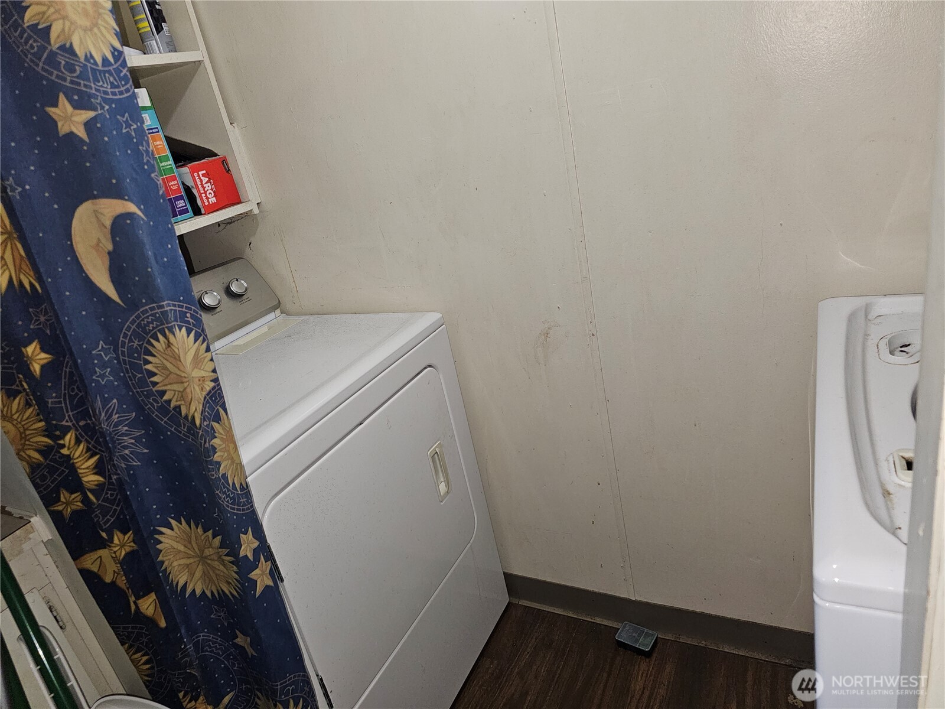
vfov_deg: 58.9
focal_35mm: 23
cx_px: 472
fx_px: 628
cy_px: 354
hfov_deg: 73.9
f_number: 1.7
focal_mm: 6.3
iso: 125
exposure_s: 1/60
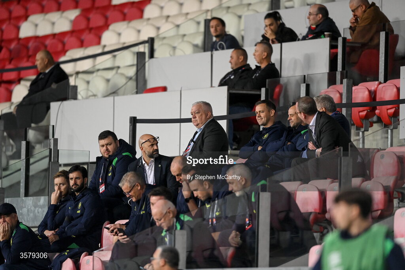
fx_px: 4500
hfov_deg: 5.2
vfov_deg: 3.4
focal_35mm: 400
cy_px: 135
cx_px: 202
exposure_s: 1/1600
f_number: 2.8
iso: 3200
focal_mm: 400
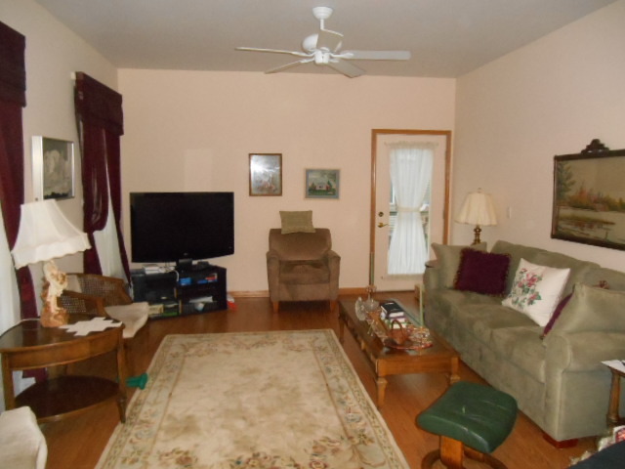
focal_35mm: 26
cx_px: 312
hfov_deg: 67.3
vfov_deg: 53.1
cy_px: 234
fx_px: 469
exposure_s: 1/25
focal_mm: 4.7
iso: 900
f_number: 3.4
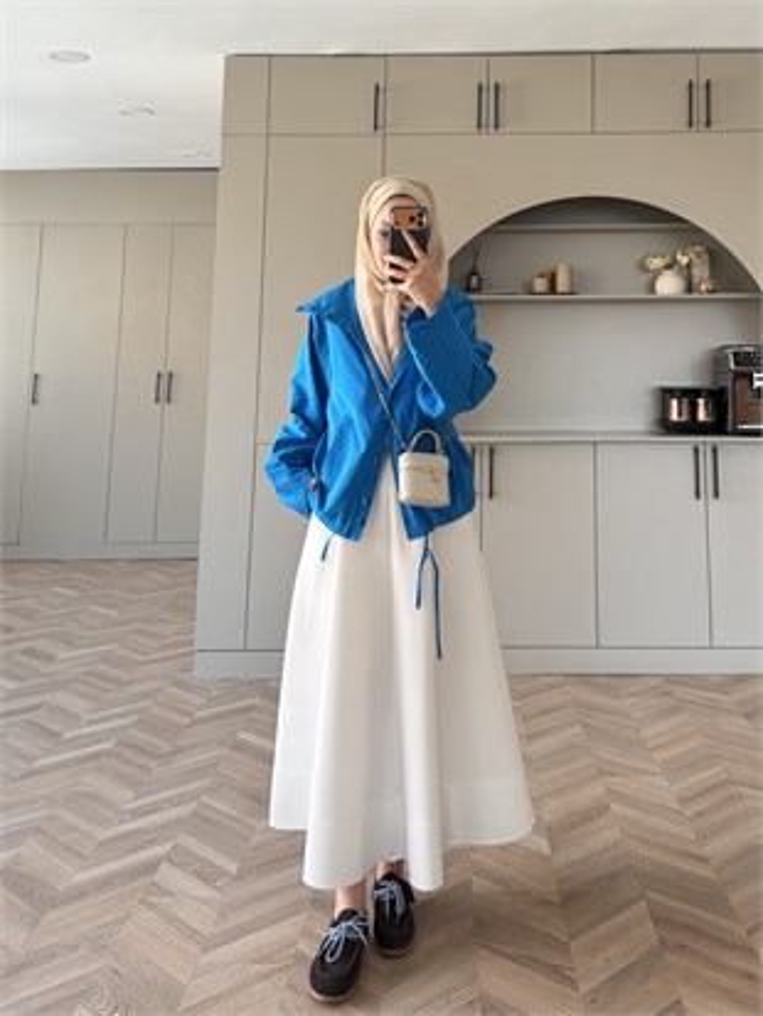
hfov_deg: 56.8
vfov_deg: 71.6
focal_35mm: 24
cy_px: 508
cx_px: 382
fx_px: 705
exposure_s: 1/121
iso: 125
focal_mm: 6.76
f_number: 1.78
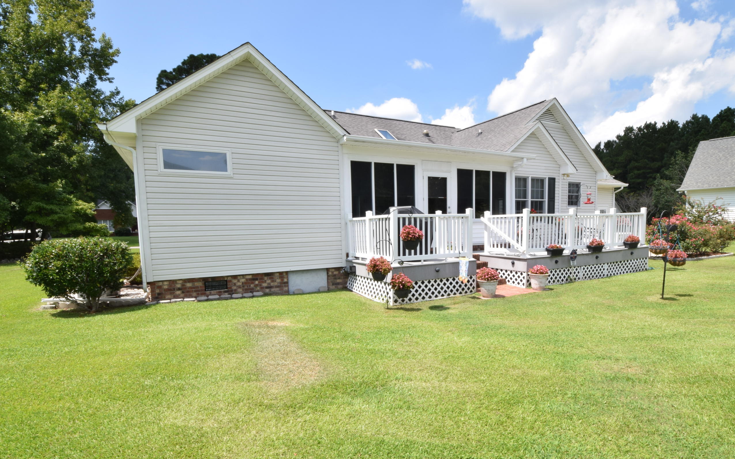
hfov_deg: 91.0
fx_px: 361
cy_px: 259
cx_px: 386
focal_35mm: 18
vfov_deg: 64.8
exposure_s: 1/50
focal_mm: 10
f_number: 22
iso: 220
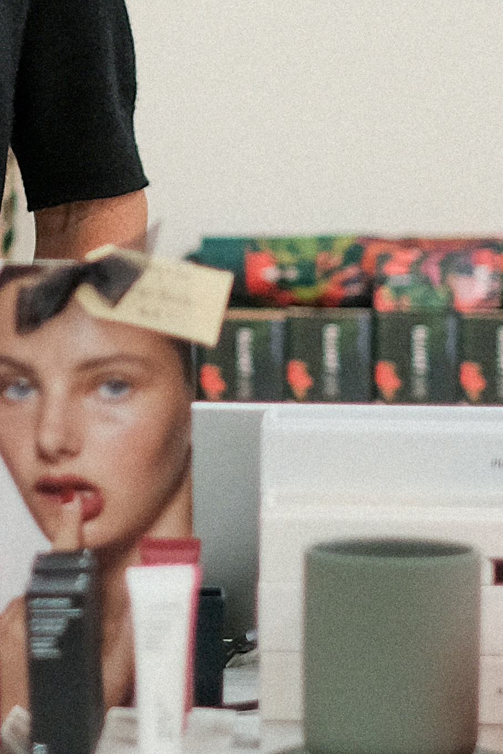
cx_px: -187
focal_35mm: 243
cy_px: 129
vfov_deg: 8.5
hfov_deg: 5.6
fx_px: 5094
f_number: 1.4
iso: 800
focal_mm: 35
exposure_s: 1/500
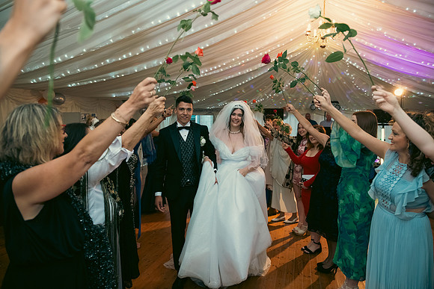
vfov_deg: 53.2
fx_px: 289
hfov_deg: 73.7
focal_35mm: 24
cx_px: 217
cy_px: 144
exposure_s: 1/160
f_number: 3.5
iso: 800
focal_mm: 24
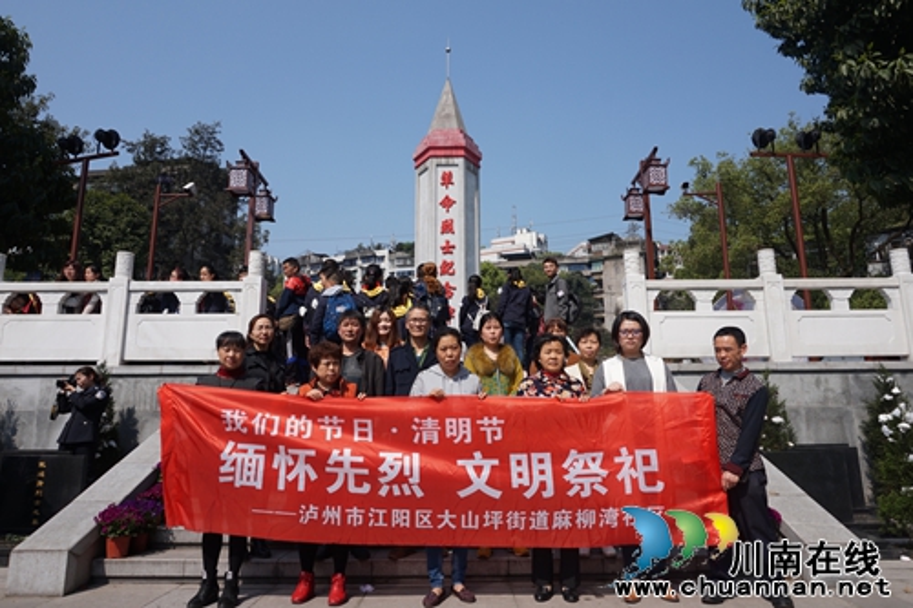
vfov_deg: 53.1
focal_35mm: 24
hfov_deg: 73.8
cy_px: 304
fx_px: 608
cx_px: 456
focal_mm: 16
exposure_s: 1/200
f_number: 11
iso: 100
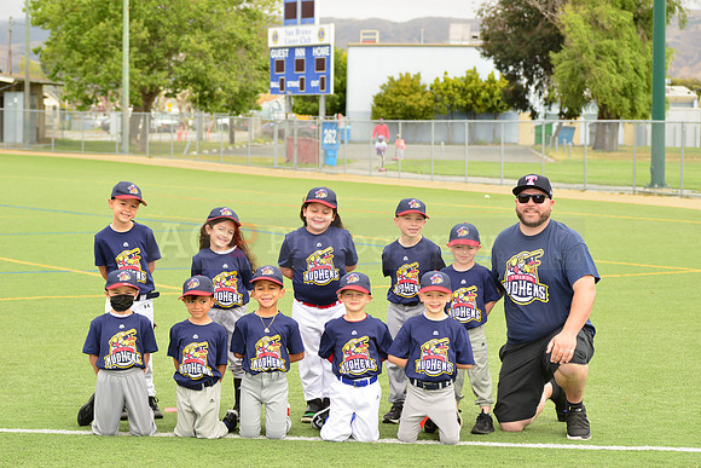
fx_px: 1948
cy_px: 234
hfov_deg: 20.4
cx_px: 350
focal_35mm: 100
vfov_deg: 13.7
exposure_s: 1/200
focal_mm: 100
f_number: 8
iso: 250
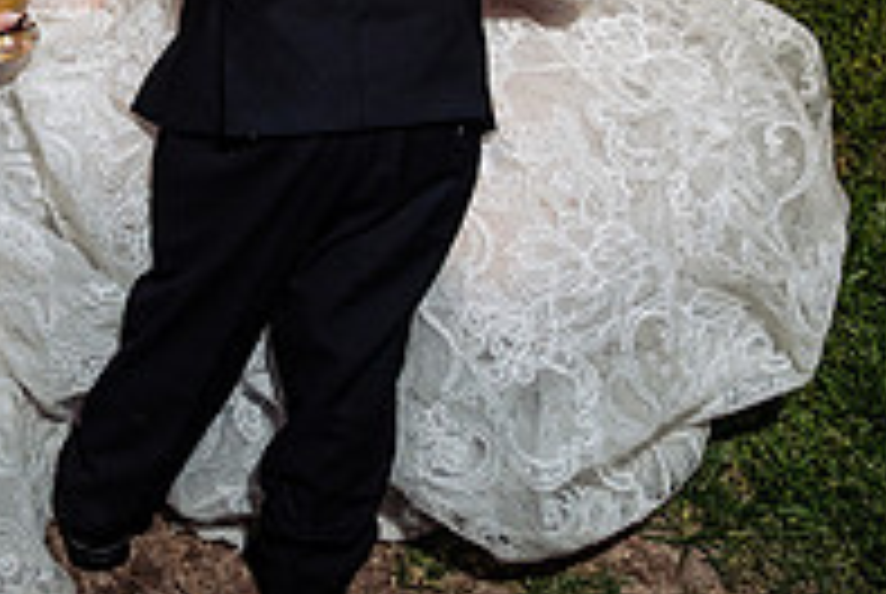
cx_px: 270
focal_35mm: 94
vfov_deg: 14.4
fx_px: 2317
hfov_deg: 21.5
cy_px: -11
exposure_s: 1/50
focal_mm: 32
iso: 1600
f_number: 5.6
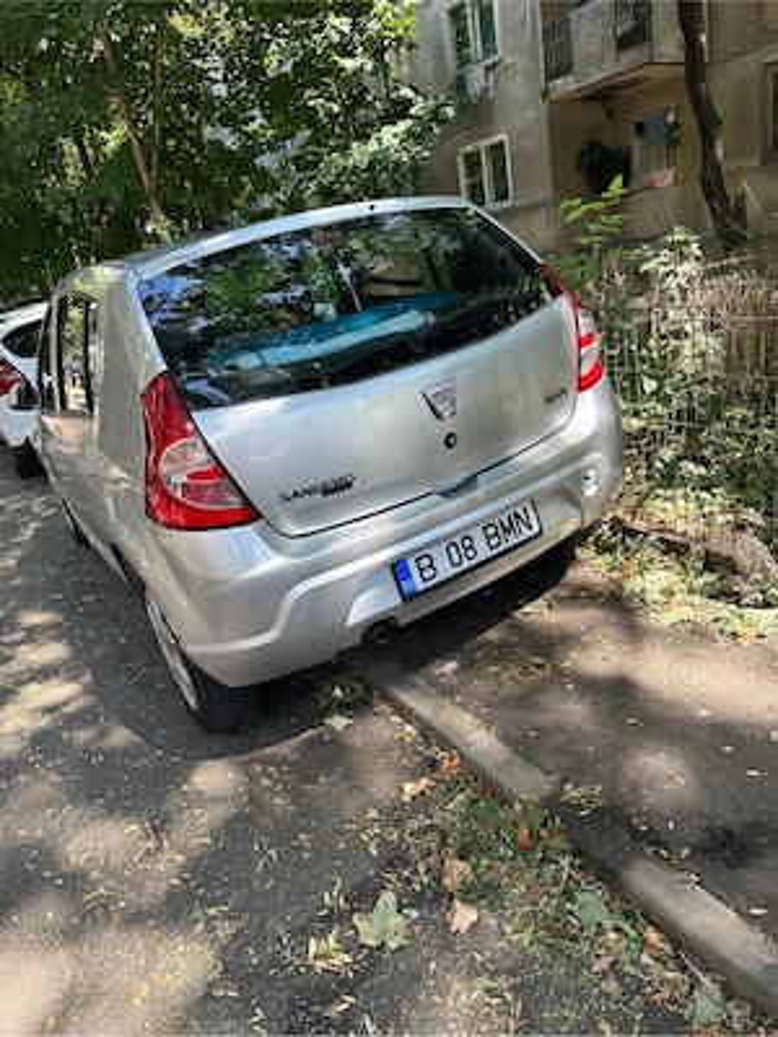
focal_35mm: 24
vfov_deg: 71.6
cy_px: 518
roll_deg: +3.2
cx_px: 389
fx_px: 719
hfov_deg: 56.8
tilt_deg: -23.2
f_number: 1.78
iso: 80
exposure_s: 1/309
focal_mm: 6.86
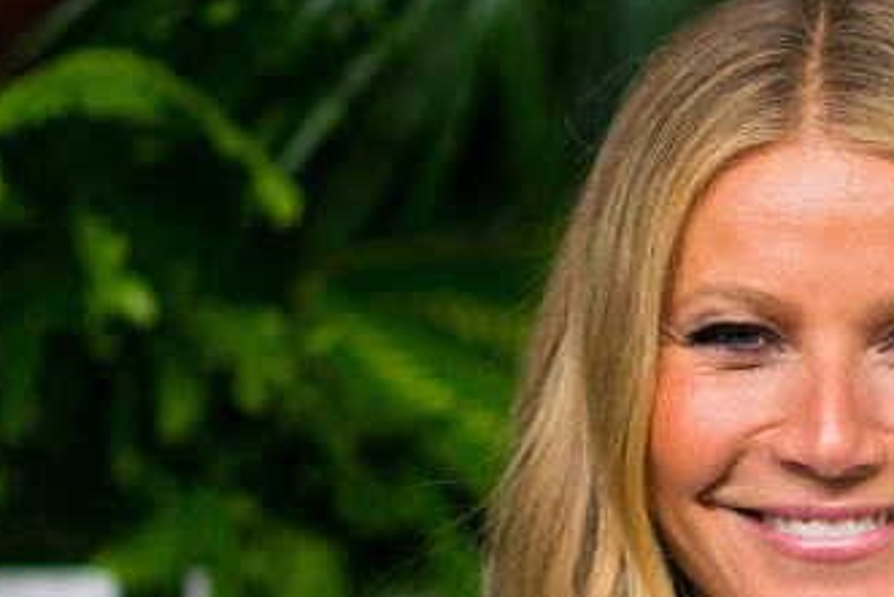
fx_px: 7577
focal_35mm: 305
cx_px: 905
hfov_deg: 6.7
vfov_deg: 4.5
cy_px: 577
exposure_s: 1/320
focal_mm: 135
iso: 1000
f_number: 2
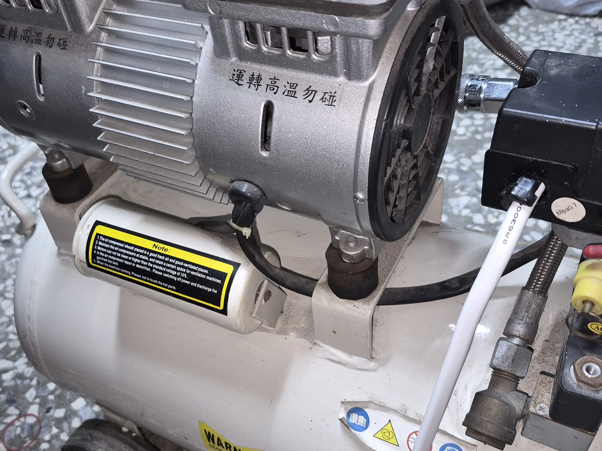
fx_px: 626
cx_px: 249
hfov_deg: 51.1
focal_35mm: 36
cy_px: 216
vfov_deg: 39.6
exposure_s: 1/20
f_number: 1.8
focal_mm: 5.4
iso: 125
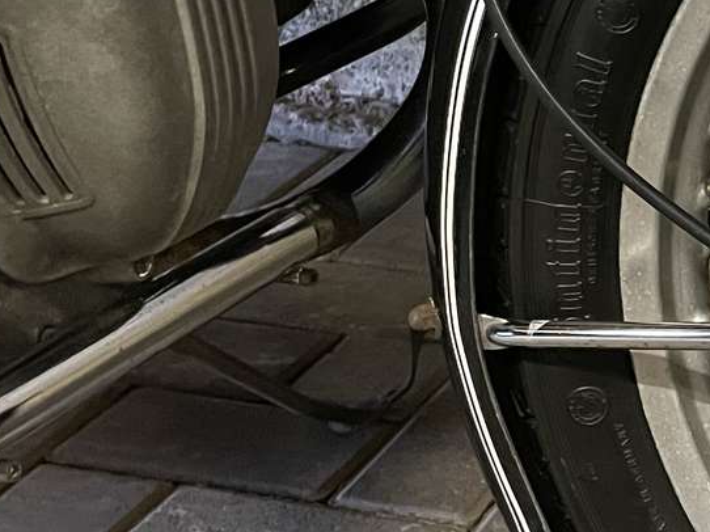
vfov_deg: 15.4
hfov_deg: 18.0
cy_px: 174
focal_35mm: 96
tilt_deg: -24.9
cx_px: 1106
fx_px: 1968
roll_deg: -1.5
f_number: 1.6
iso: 500
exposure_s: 1/25
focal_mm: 4.2
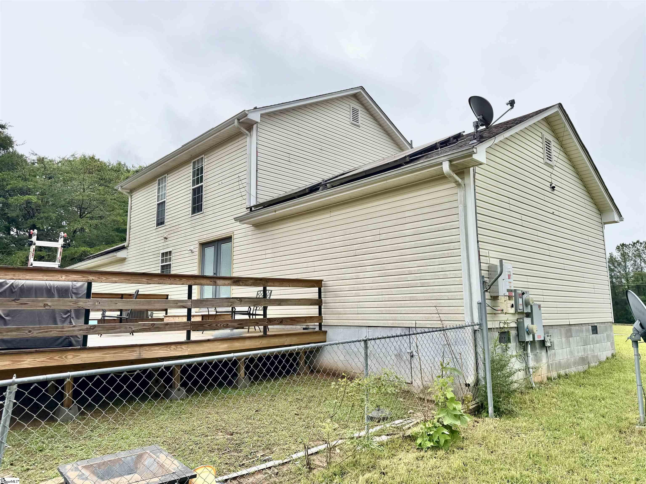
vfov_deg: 56.8
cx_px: 323
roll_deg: +0.7
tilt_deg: +9.6
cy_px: 242
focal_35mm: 24
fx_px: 448
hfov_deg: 71.6
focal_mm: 6.76
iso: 100
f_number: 1.78
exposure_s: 1/4975
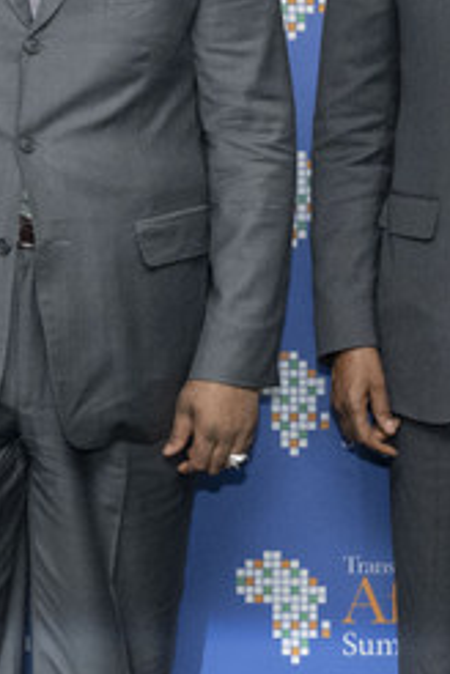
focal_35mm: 149
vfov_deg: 13.7
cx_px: 228
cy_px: 147
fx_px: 2794
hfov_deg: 9.2
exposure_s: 1/200
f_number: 3.5
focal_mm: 27.5
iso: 2000
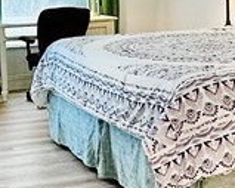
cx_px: 16
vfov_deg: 17.1
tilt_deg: -3.6
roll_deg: +1.8
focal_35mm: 88
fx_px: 612
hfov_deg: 21.2
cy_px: 6
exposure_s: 1/120
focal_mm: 2.22
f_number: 2.2
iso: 250
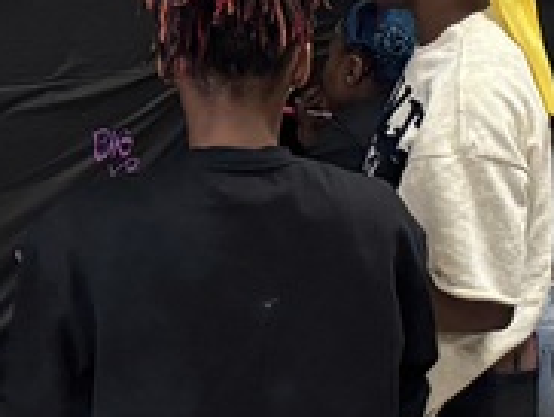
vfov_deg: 10.9
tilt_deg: -4.3
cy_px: 12
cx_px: 788
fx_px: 2163
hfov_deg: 13.8
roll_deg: -2.6
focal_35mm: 135
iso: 400
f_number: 1.78
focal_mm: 6.76
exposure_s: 1/120
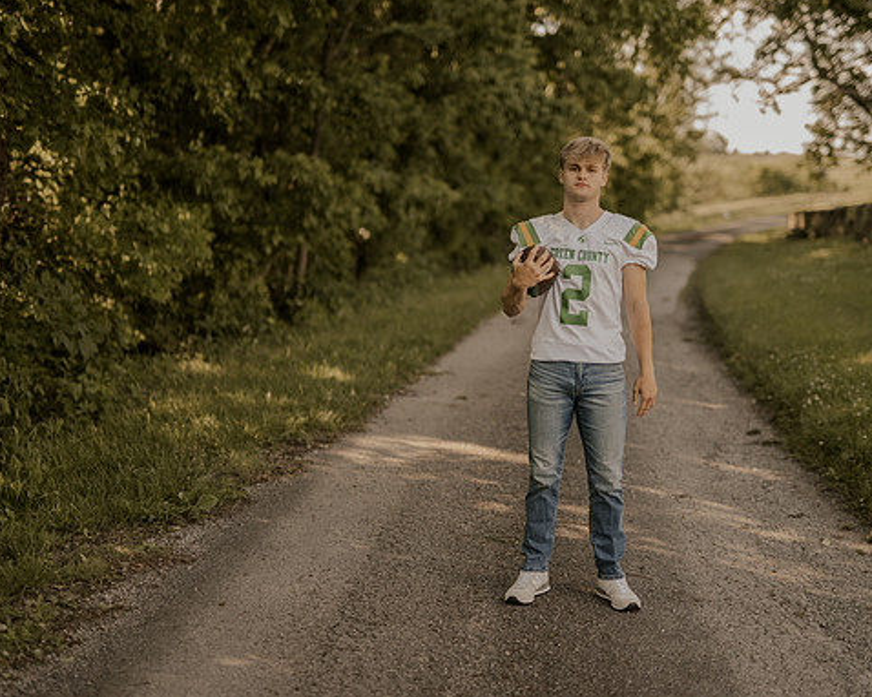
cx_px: 496
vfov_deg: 26.7
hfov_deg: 33.0
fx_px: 1470
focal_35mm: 57
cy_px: 348
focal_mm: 50
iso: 100
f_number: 1.8
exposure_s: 1/640
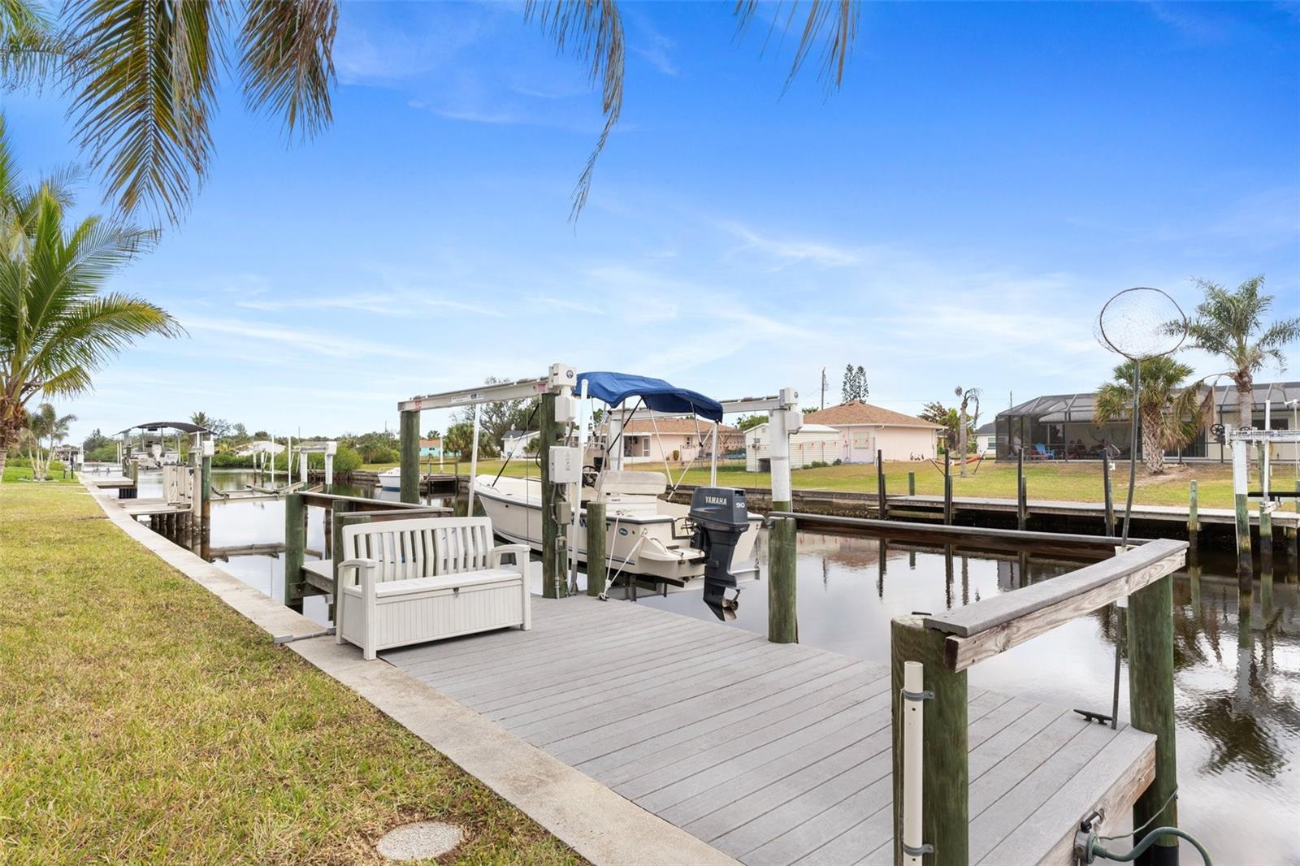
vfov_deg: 63.6
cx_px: 650
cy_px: 433
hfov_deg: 85.9
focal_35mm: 19
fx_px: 699
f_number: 8
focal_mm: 12.9
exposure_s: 1/30
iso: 100
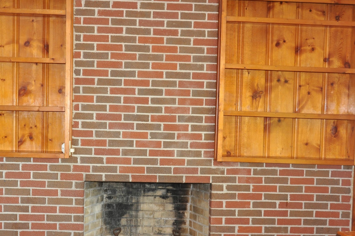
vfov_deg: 24.5
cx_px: 152
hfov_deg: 36.2
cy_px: 145
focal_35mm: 55
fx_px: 542
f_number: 3.8
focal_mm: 24
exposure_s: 1/60
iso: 800
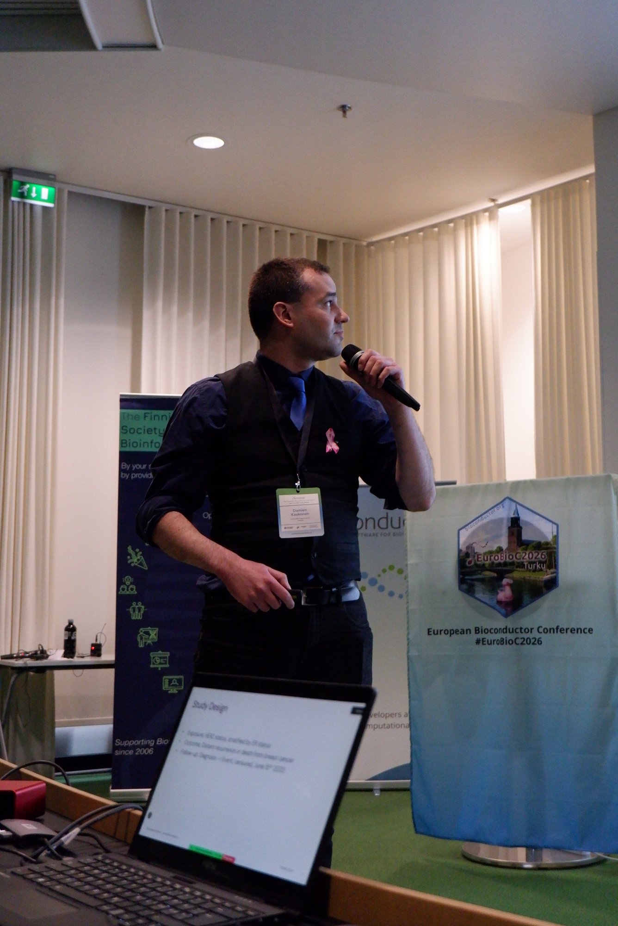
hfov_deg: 30.6
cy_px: 463
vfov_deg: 44.5
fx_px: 1131
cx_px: 309
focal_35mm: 44
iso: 6400
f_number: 4.5
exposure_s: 1/320
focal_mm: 29.6
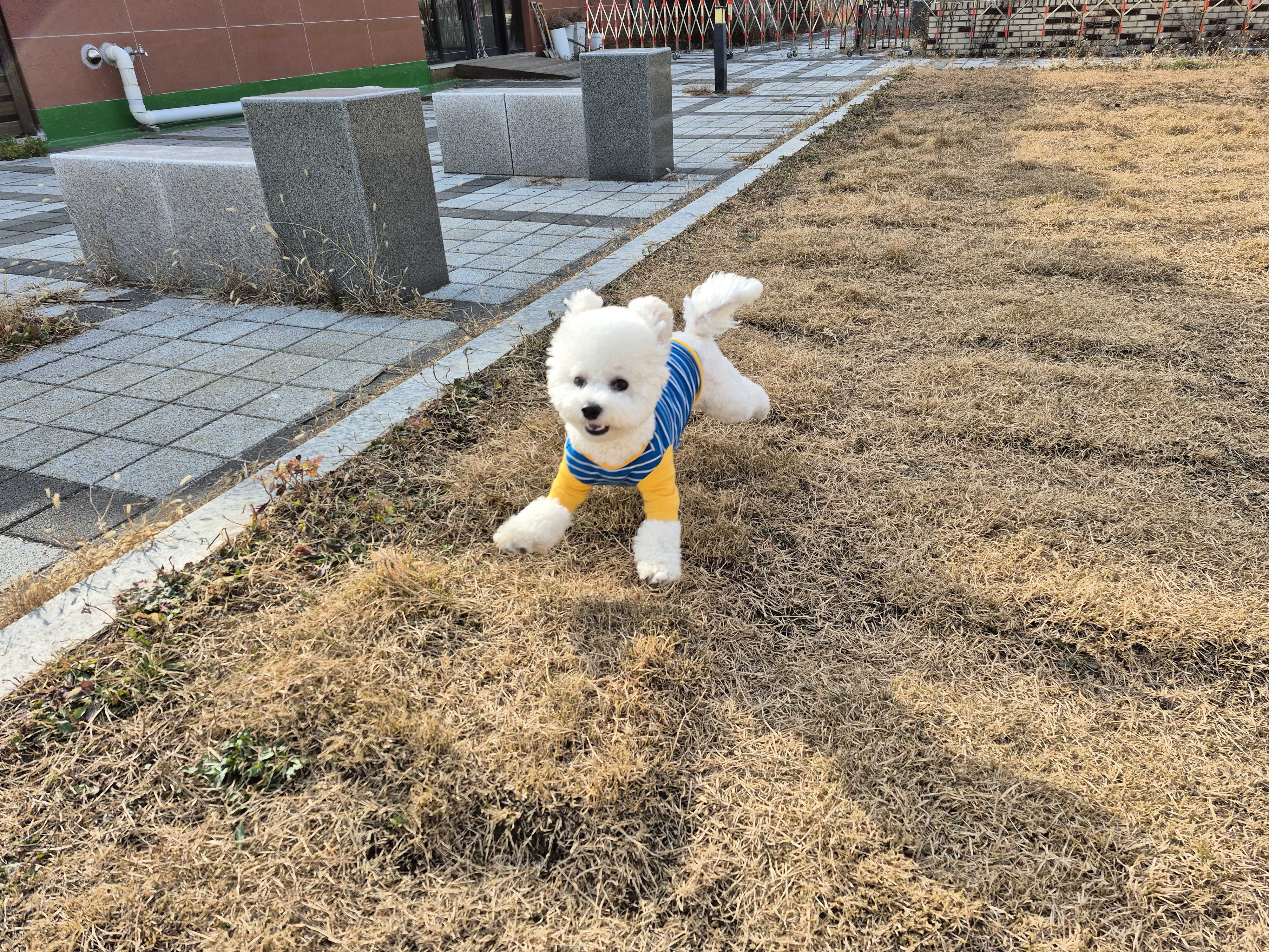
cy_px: 476
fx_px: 843
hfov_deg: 73.9
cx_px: 634
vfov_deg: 58.9
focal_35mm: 23
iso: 25
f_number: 1.8
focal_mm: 5.4
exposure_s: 1/1000
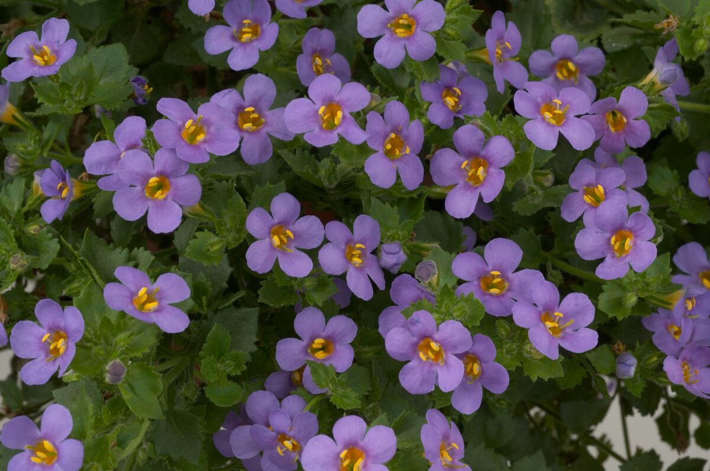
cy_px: 236
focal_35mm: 90
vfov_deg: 15.2
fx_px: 1773
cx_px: 355
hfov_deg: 22.6
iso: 100
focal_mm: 60
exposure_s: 1/160
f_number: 22
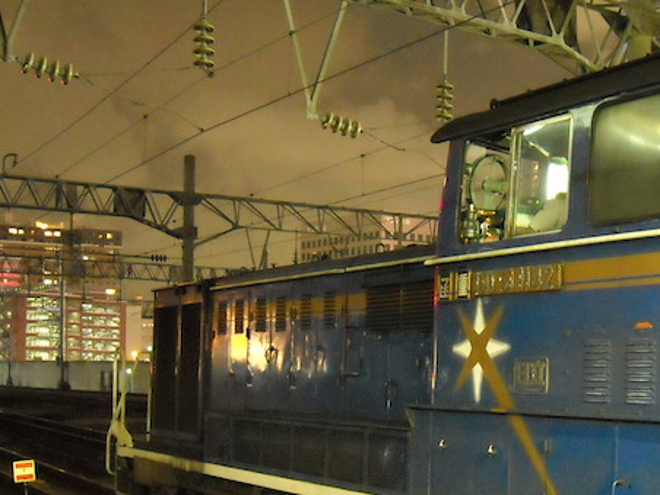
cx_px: 514
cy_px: 349
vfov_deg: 23.5
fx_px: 1182
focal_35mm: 62
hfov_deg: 30.5
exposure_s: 1/1.33
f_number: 2.8
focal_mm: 5.7
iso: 800
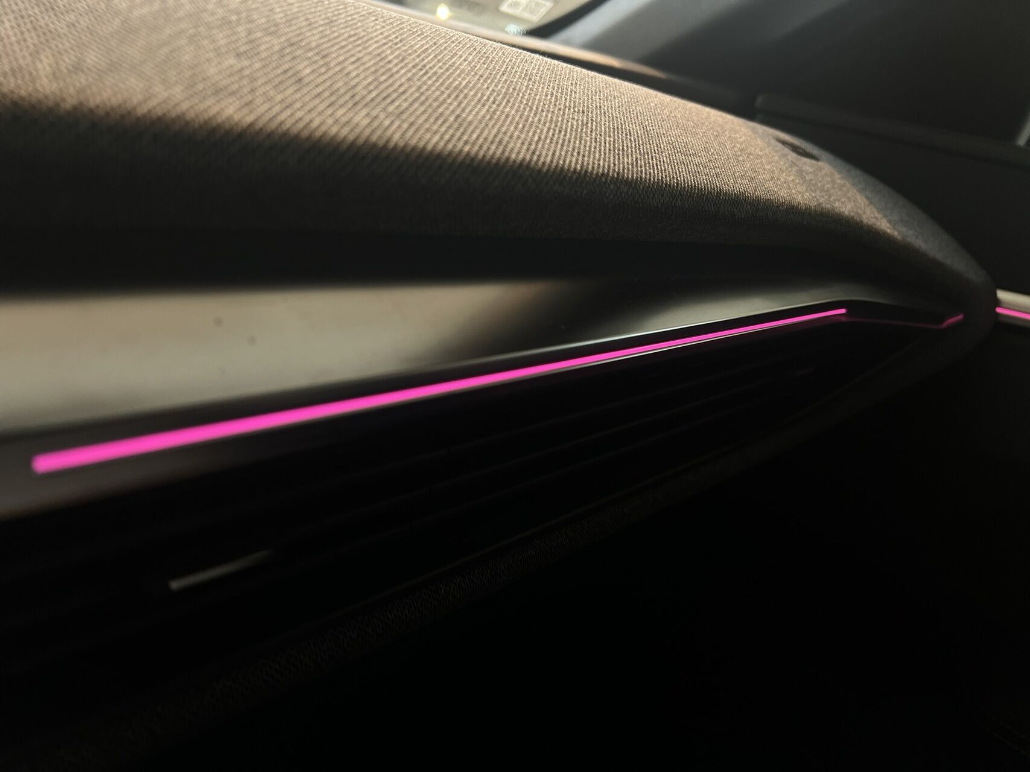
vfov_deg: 53.1
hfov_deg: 67.3
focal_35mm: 26
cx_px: 515
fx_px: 774
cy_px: 386
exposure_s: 1/92
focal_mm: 5.7
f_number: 1.5
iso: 125
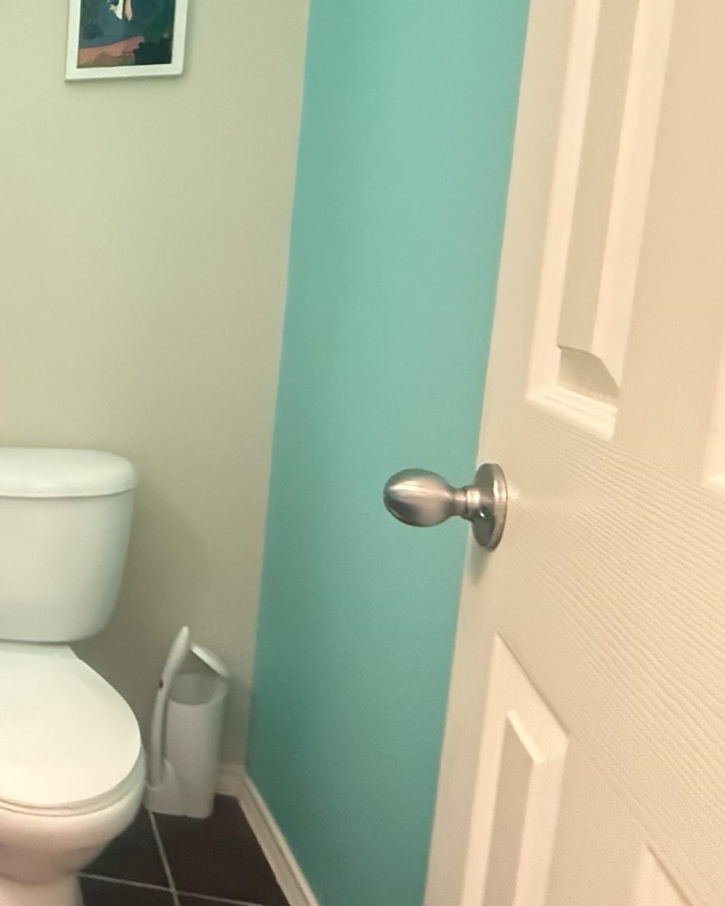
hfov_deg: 35.8
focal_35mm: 29
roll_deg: +0.1
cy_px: 374
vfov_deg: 60.1
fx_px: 778
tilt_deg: -8.0
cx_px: -193
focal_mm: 2.22
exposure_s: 1/40
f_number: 2.2
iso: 1250
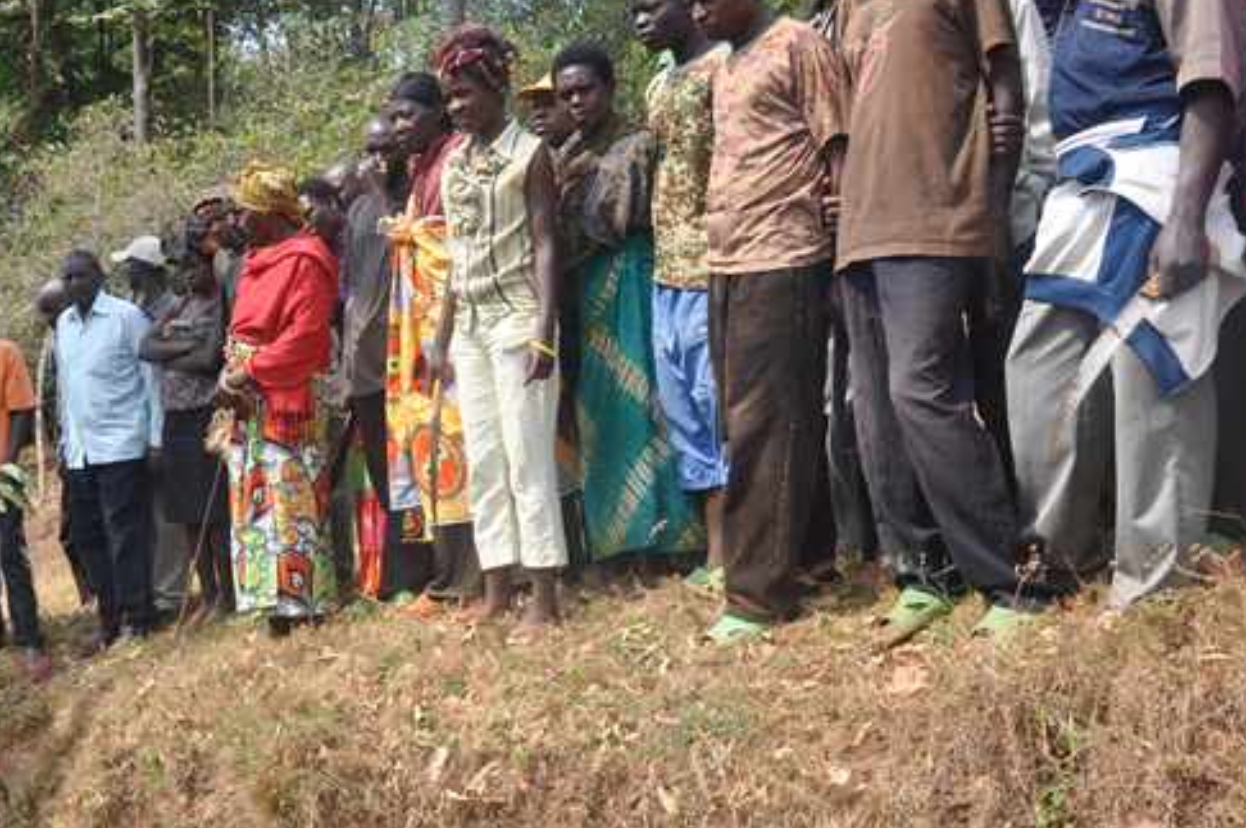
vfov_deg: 26.0
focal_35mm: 52
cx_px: 379
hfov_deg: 37.8
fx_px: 1792
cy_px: 486
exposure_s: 1/250
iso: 200
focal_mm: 21
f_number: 8
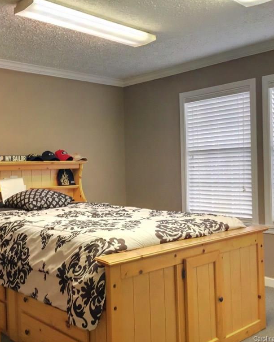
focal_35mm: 38
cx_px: 75
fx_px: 385
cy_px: 171
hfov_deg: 38.3
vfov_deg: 47.9
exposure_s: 1/30
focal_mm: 4.15
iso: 50
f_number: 2.2
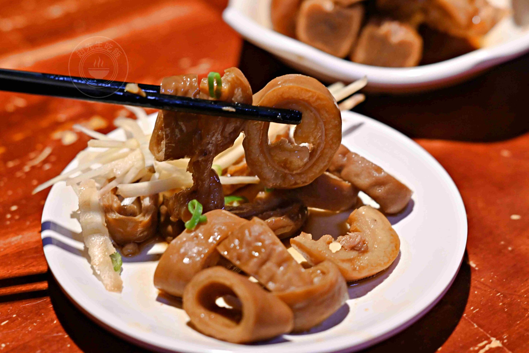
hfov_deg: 27.0
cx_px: 264
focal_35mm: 75
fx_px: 1102
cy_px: 176
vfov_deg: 18.2
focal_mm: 50
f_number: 3.2
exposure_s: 1/200
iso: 640
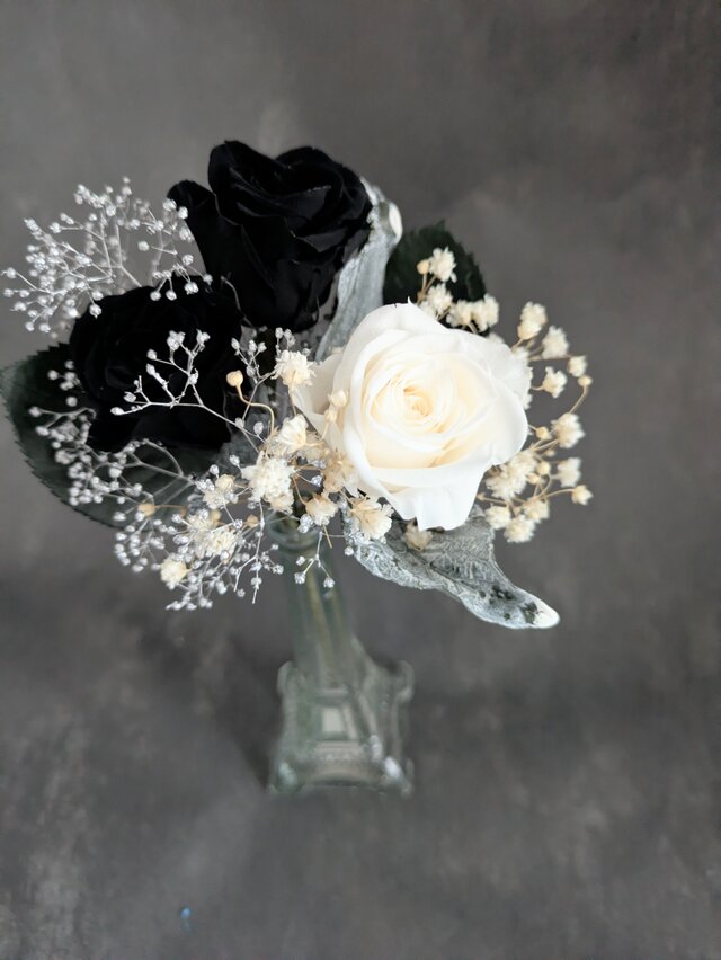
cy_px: 480
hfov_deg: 54.9
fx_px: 694
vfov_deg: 69.4
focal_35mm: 25
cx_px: 360
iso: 1194
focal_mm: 5.43
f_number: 1.89
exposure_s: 1/20
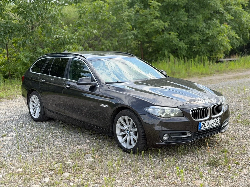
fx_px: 347
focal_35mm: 48
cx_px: 125
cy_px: 94
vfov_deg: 30.3
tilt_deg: -9.1
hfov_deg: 39.7
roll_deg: +1.9
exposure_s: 1/1377
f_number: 1.78
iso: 80
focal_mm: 6.76
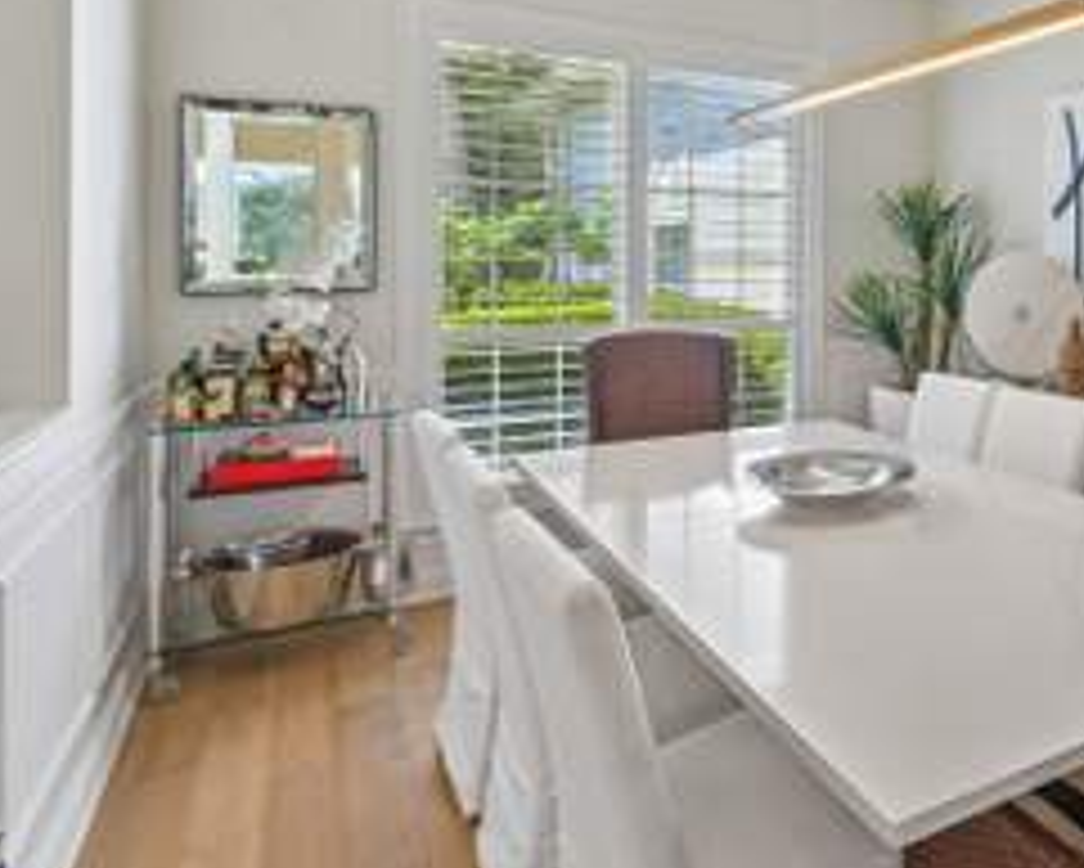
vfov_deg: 50.1
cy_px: 254
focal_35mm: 28
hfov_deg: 56.6
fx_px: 899
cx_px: 900
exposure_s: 1/15
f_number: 8
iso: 125
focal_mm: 15
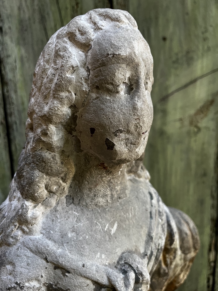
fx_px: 218
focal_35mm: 26
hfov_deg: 53.1
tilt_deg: -11.8
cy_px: 146
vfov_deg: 67.3
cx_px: 109
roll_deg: +1.9
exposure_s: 1/88
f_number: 1.6
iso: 125
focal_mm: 5.1
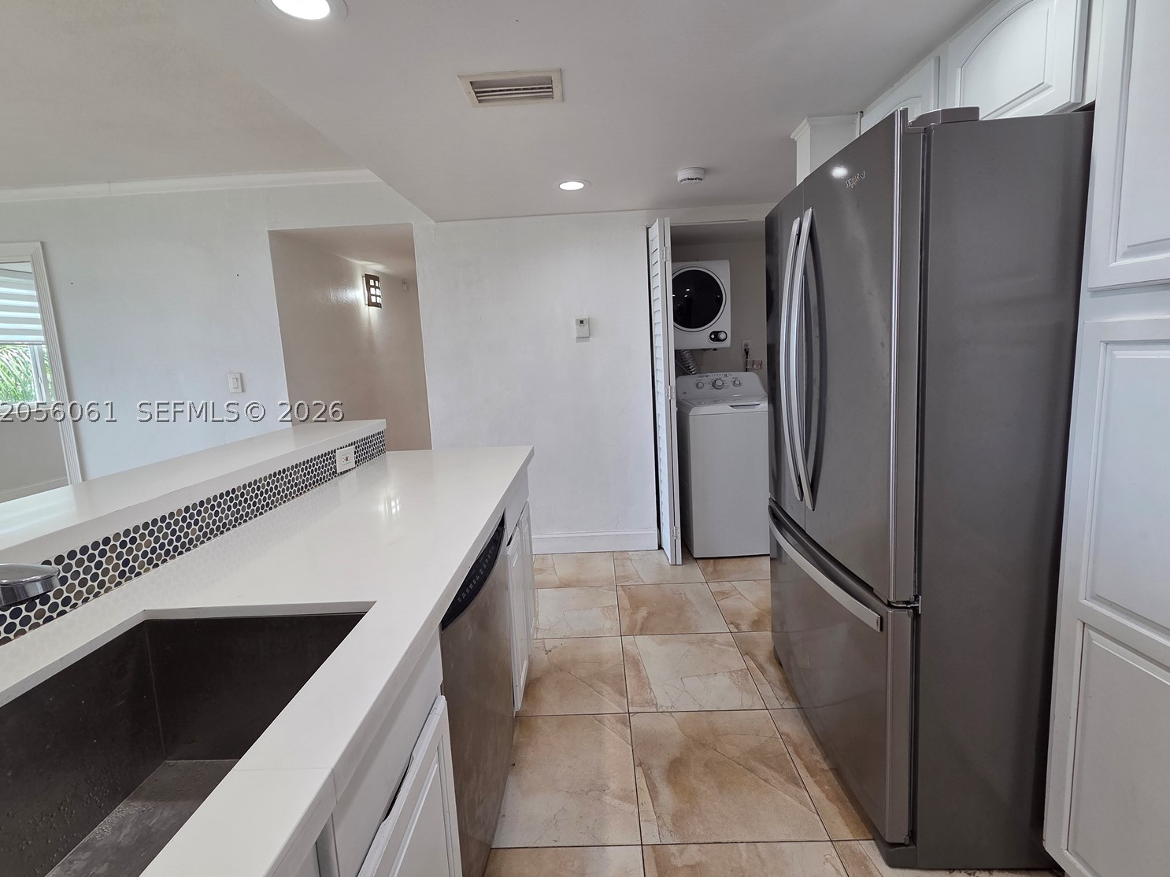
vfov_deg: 85.6
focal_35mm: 14
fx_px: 473
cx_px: 585
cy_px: 411
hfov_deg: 102.1
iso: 125
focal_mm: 2.2
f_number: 2.2
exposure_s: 1/120
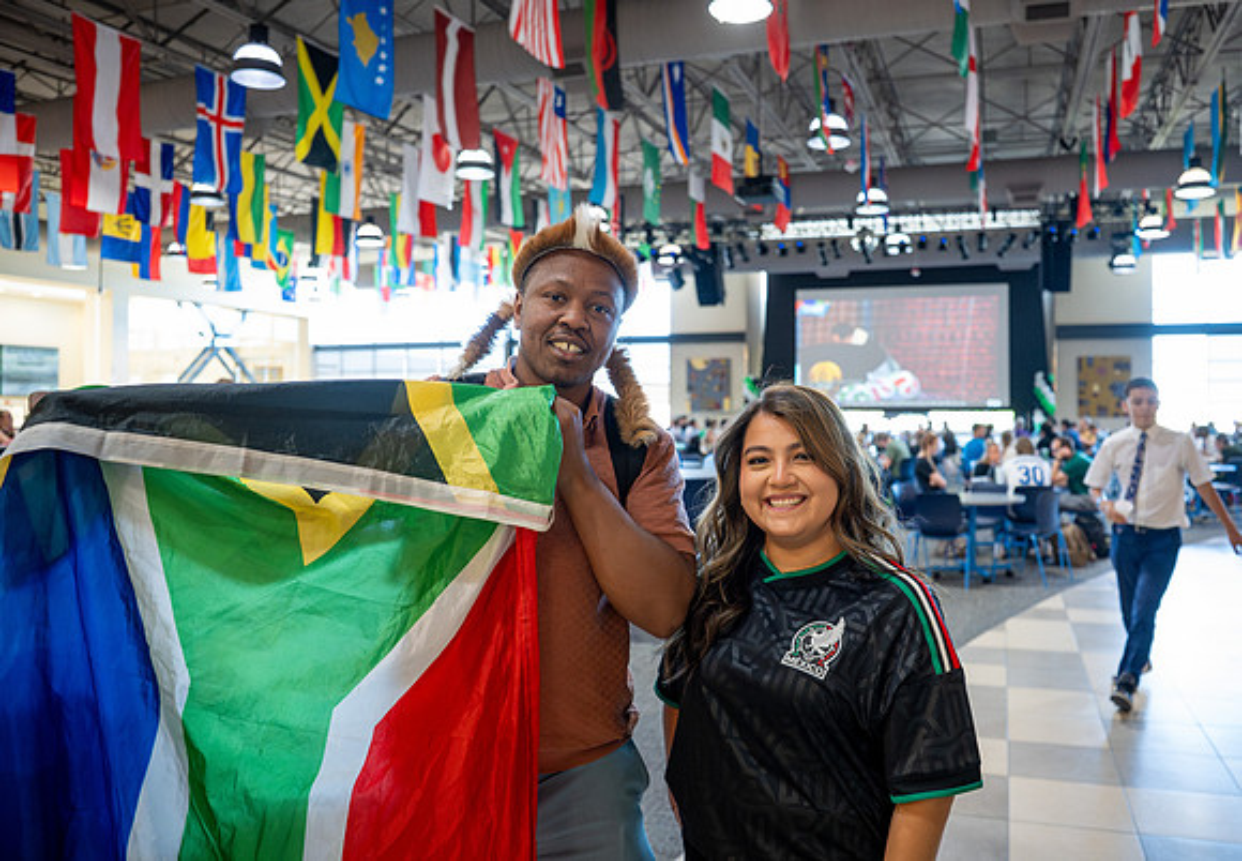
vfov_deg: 50.3
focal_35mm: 26
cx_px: 686
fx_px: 915
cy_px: 403
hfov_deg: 68.1
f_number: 2.8
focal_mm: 24
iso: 2500
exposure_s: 1/200
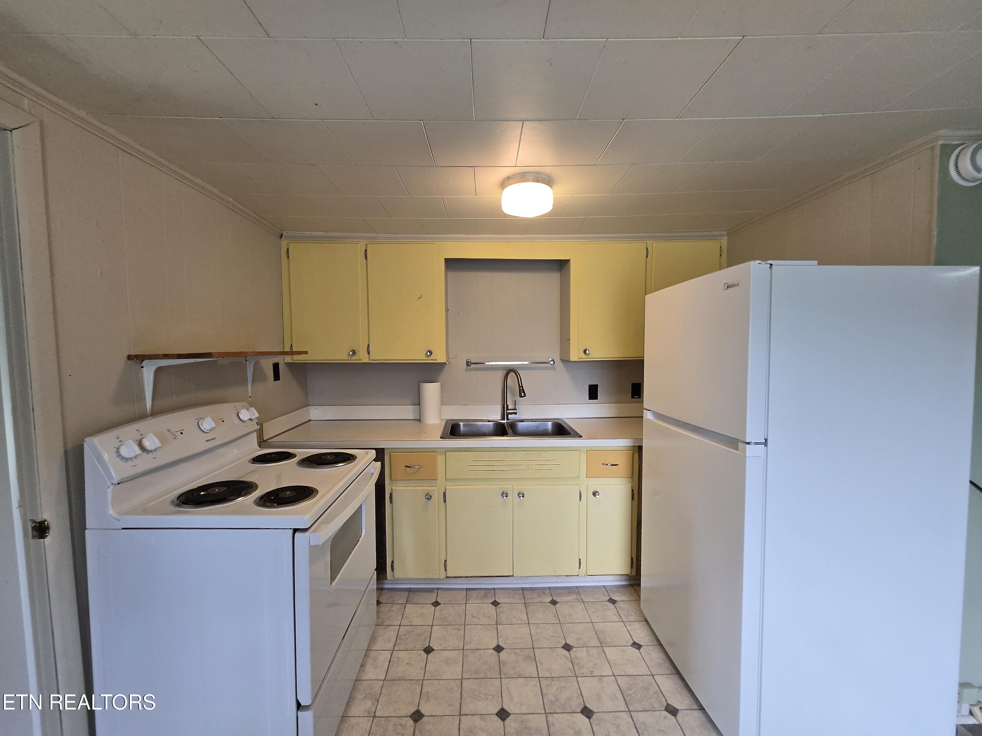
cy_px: 368
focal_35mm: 13
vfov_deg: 89.9
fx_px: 369
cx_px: 491
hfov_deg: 106.2
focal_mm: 1.7
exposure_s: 1/60
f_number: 2.2
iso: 100
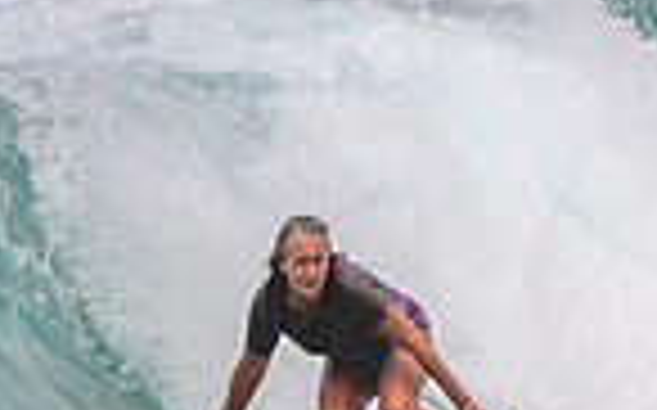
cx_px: 300
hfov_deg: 0.9
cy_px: 548
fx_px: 39719
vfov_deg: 0.6
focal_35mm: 2220
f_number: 5.6
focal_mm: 400
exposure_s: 1/2000
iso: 180
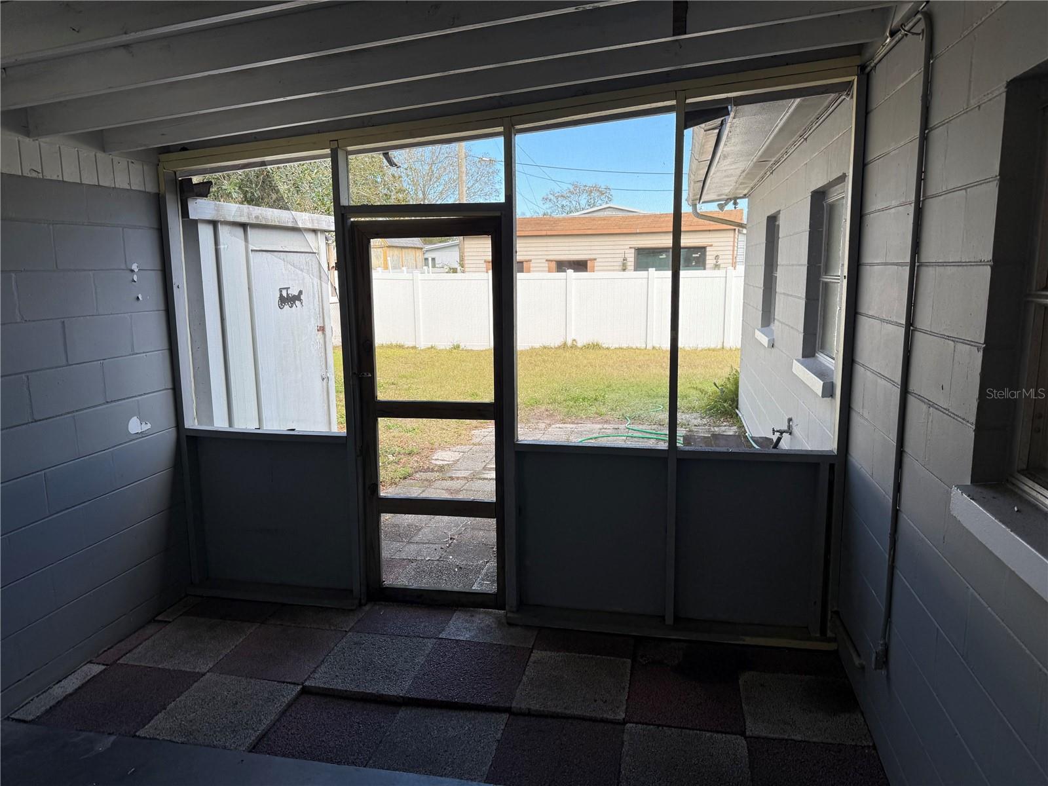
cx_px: 524
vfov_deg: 56.8
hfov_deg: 71.6
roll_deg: +0.3
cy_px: 393
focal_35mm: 24
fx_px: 727
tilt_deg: -9.0
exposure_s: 1/575
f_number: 1.78
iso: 80
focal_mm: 6.76
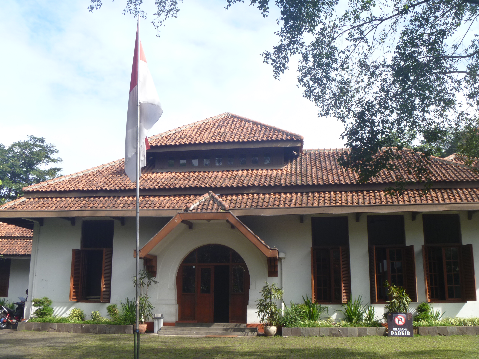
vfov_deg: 40.7
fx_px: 484
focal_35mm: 35
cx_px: 240
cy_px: 180
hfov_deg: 52.6
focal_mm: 6.3
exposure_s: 1/160
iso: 80
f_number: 4.5
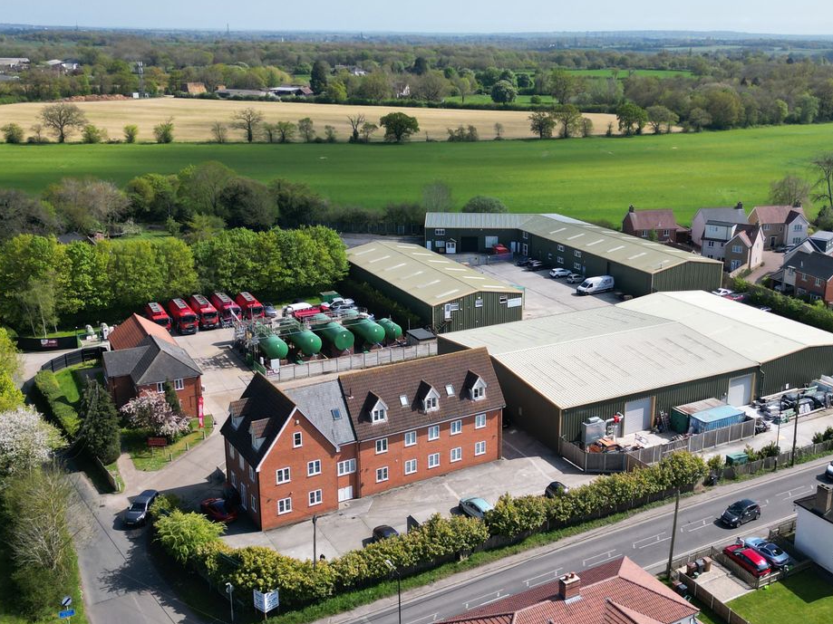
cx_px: 494
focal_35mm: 29
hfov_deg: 61.2
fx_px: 698
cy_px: 310
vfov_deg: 48.2
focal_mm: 6.72
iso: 160
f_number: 1.7
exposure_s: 1/3200
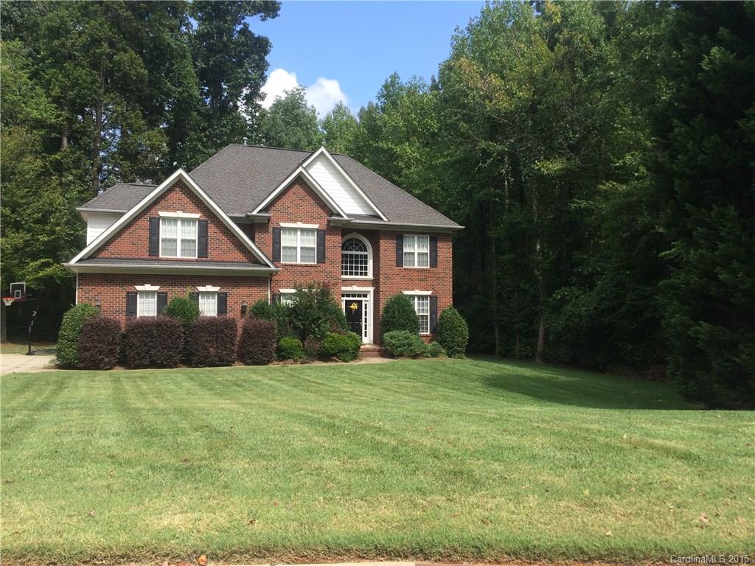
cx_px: 378
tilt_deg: +2.7
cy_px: 283
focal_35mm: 29
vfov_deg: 48.2
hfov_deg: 61.7
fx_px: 633
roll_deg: -0.1
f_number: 2.2
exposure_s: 1/1172
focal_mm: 4.15
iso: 32
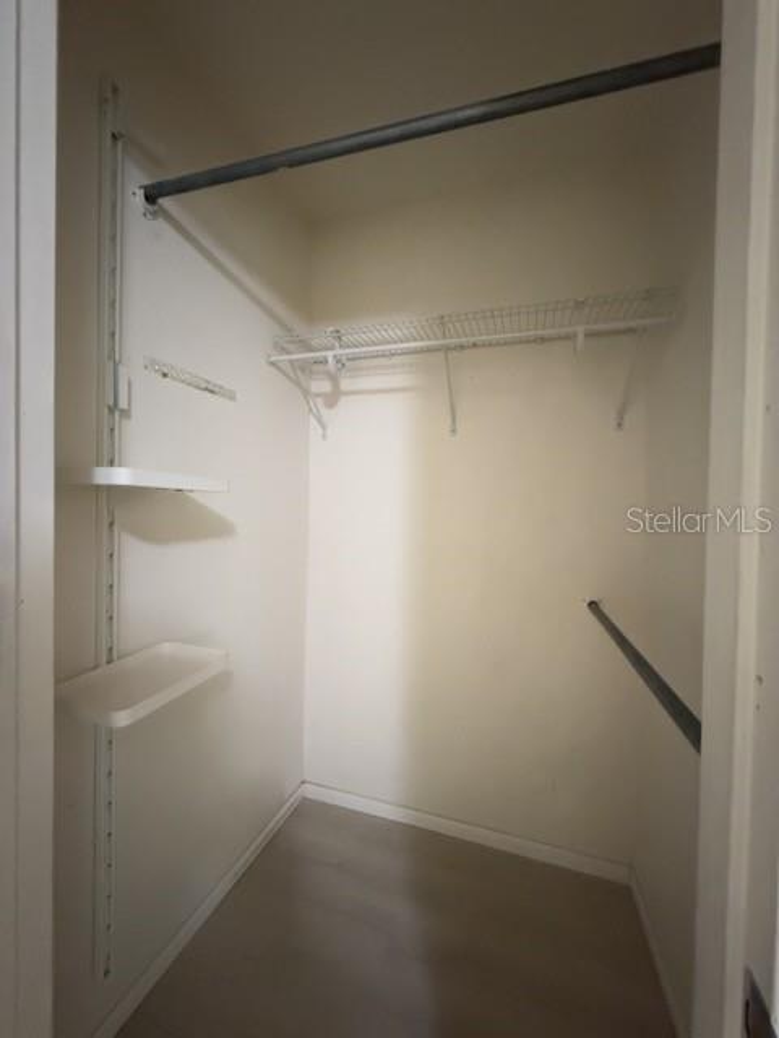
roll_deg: -2.4
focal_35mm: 14
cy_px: 519
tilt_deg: -1.2
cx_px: 390
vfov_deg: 102.1
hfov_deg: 85.7
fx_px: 420
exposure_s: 1/60
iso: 1250
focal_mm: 2.22
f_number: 2.2
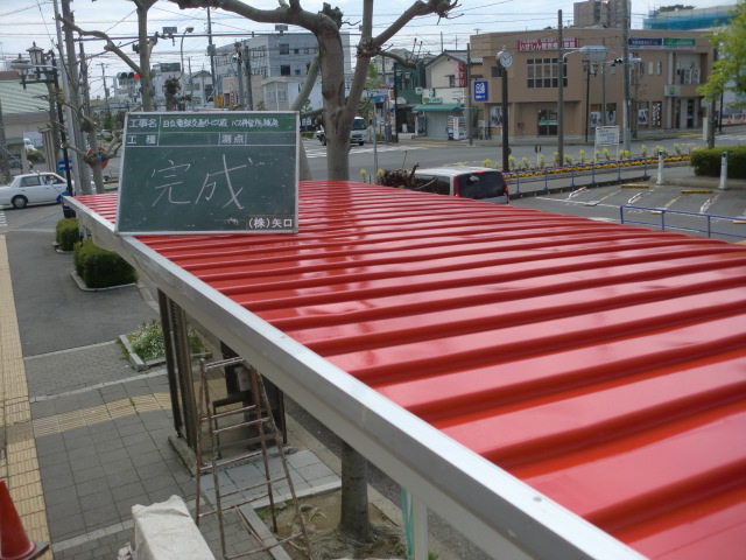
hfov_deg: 52.6
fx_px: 754
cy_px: 280
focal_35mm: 35
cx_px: 373
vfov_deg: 40.7
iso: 64
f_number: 7.8
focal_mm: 6.3
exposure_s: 1/160
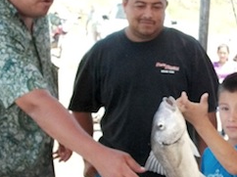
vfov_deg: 16.2
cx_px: 208
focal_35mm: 91
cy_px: 108
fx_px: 622
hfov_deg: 21.1
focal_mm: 7.8
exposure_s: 1/500
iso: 252
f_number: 3.5
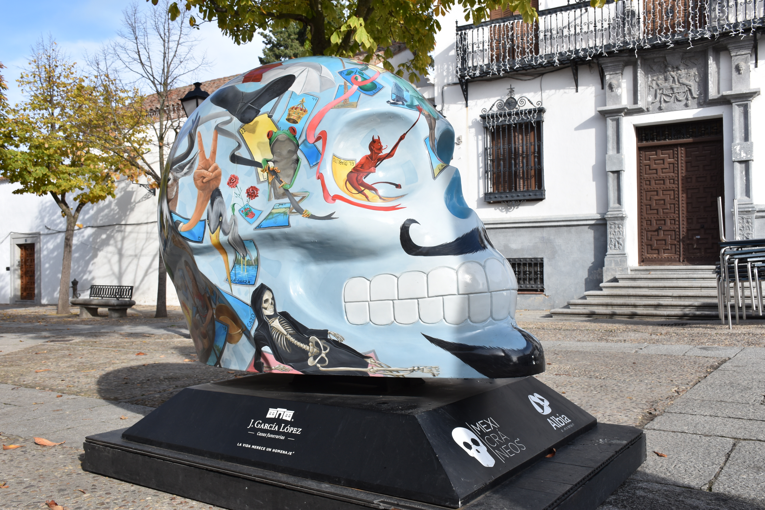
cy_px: 255
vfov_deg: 40.0
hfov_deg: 57.2
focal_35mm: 33
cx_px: 382
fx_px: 701
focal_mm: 22
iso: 200
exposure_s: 1/320
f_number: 9
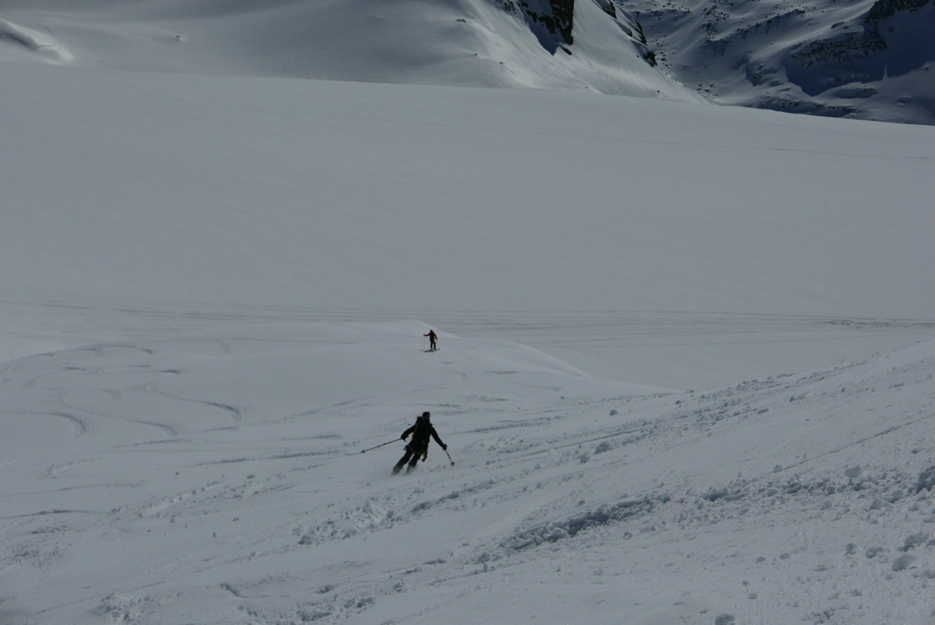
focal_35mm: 56
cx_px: 468
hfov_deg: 35.6
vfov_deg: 24.2
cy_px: 312
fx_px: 1455
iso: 200
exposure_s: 1/10000
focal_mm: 25.4
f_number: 5.6
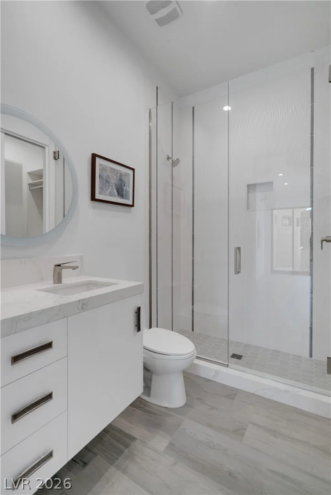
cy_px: 248
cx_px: 166
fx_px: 220
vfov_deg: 96.7
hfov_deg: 73.8
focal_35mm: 16
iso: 500
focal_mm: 16
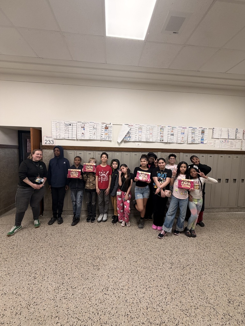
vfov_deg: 102.1
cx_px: 122
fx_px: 132
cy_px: 163
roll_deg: -2.9
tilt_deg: -5.8
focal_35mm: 14
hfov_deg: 85.7
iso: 200
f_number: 2.2
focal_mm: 2.22
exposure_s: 1/60
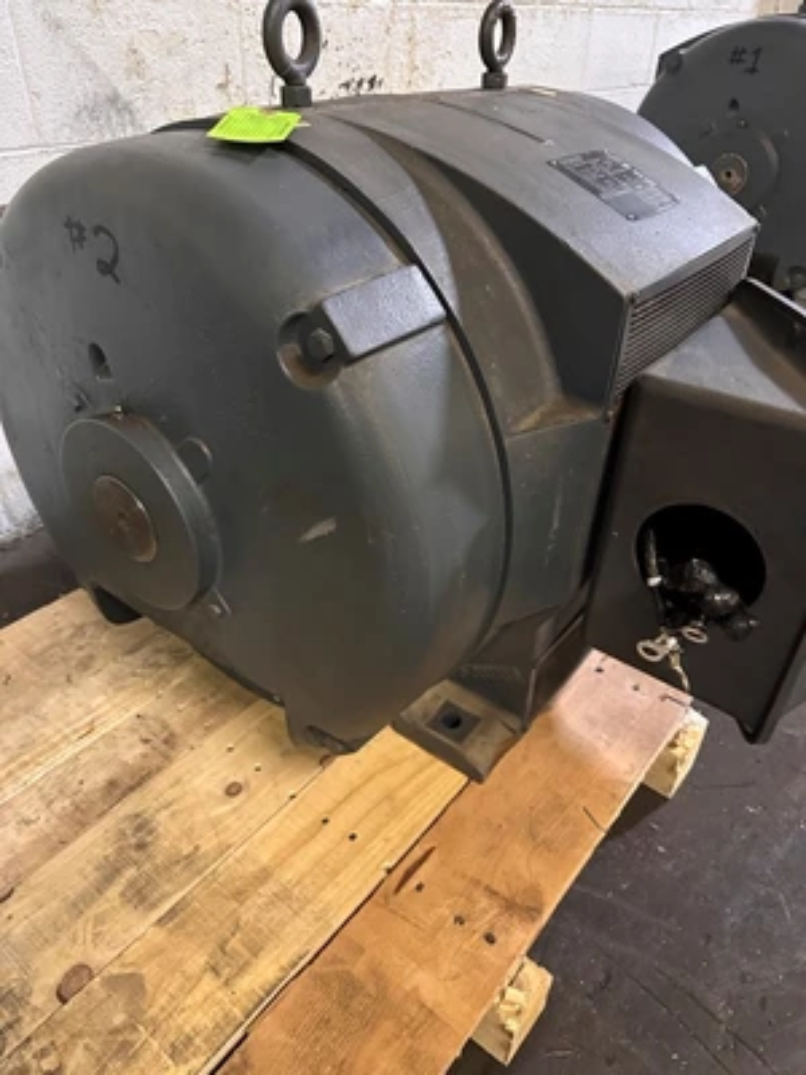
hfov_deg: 56.8
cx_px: 403
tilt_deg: -34.7
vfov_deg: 71.6
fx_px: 745
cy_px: 538
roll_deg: -2.7
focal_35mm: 24
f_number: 1.78
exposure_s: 1/45
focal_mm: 6.86
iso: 800
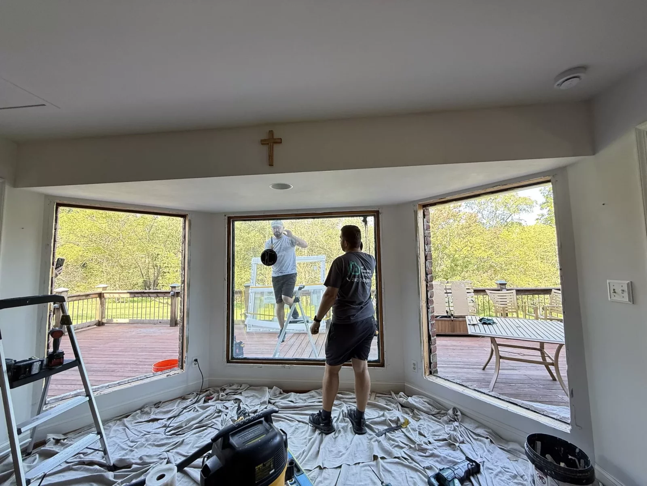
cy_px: 243
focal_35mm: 14
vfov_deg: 85.7
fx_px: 262
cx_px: 324
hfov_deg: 102.1
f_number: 2.2
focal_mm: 2.22
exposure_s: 1/99
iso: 125
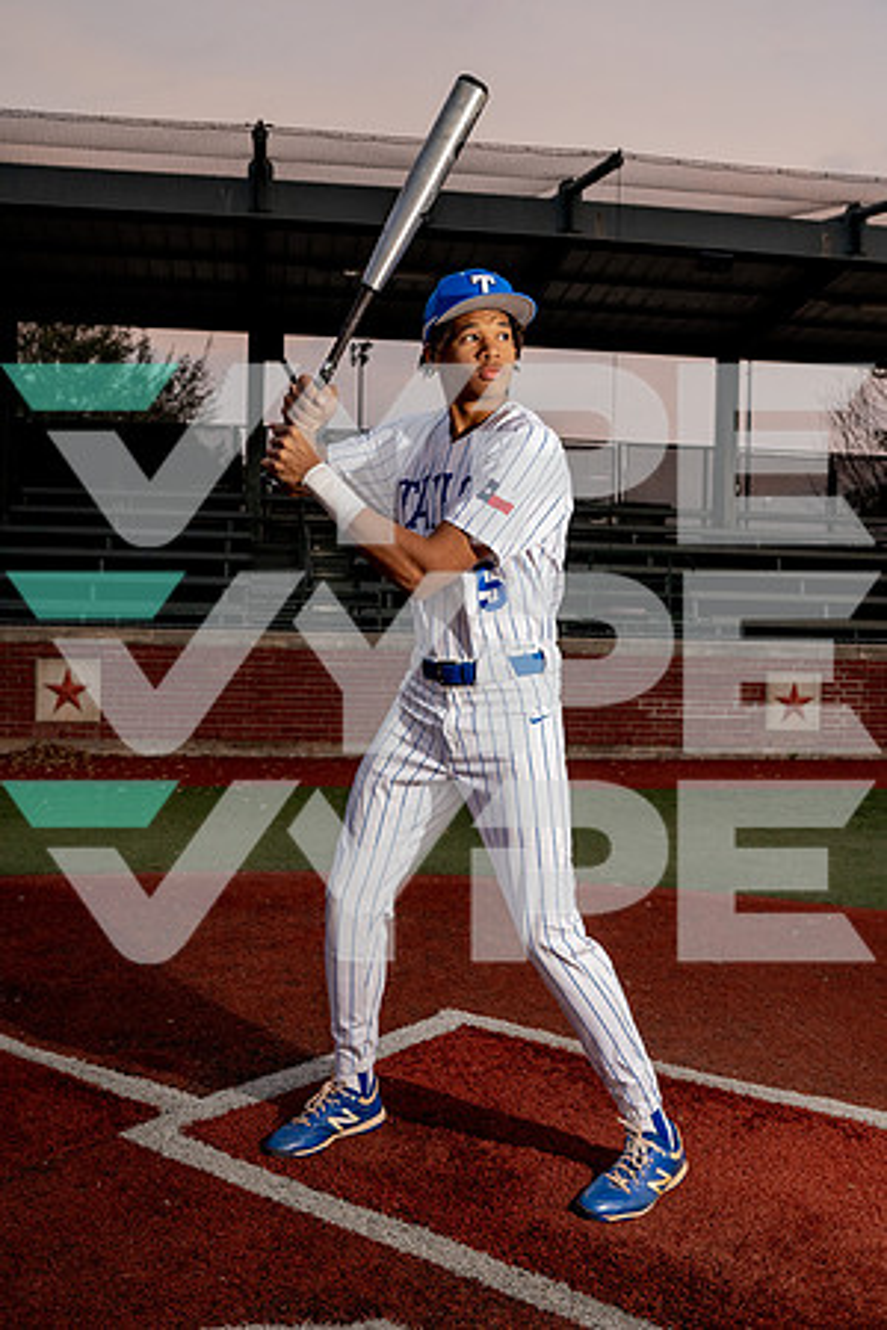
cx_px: 444
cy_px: 665
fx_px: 1293
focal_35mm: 35
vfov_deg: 54.4
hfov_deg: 37.9
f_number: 5
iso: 800
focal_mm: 35
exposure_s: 1/250
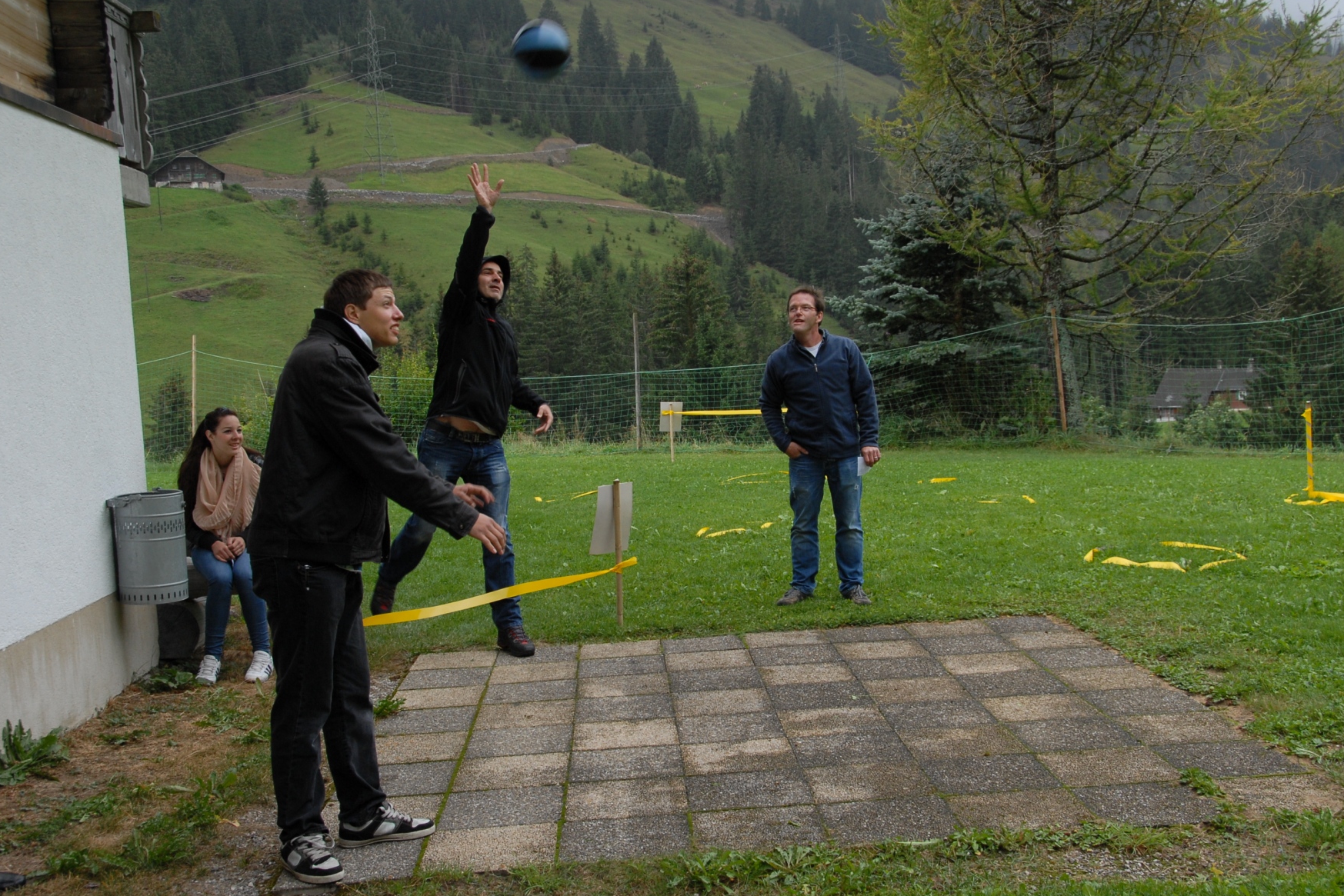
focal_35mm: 40
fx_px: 1493
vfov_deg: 33.4
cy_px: 451
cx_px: 668
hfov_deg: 48.5
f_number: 6.3
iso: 320
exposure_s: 1/160
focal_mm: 26
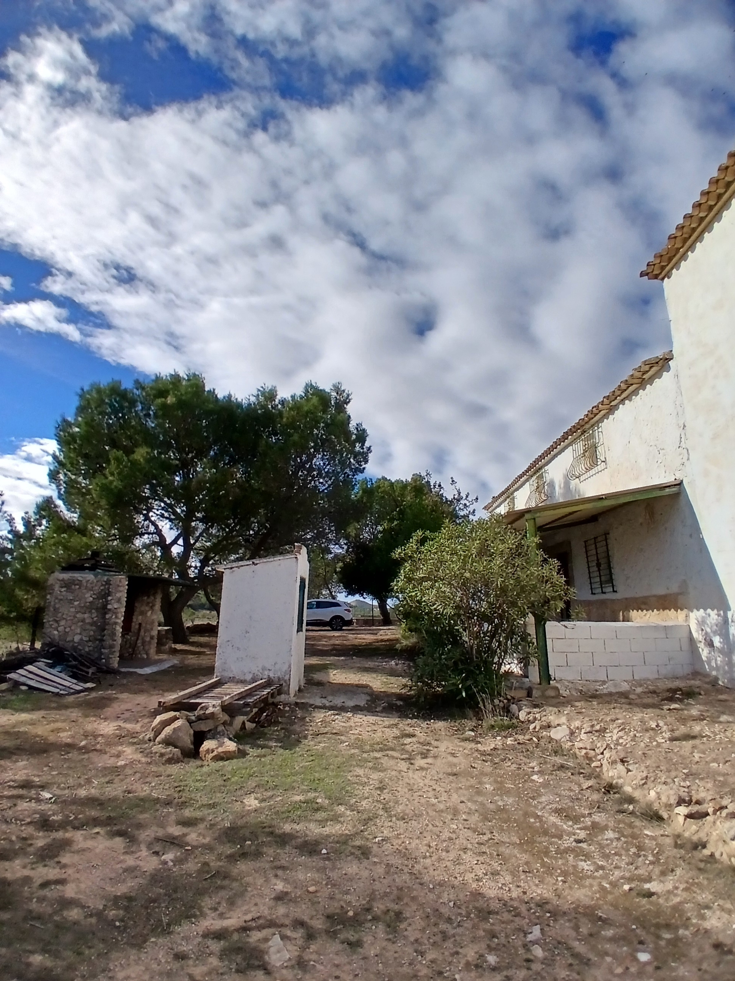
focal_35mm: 17
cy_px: 490
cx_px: 368
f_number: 2.2
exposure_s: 1/2304
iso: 50
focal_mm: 1.4
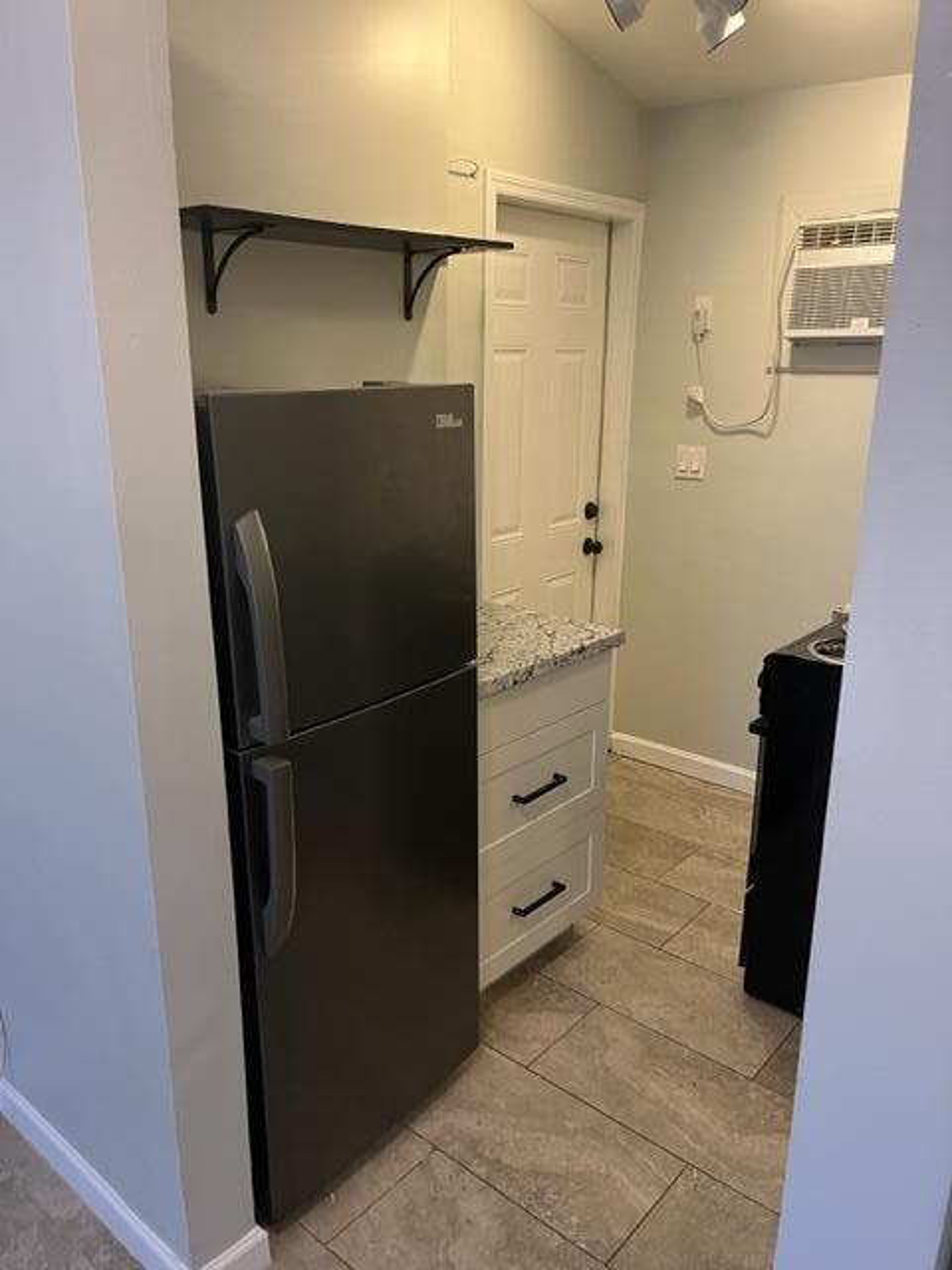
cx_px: 476
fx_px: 953
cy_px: 635
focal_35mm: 26
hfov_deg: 53.1
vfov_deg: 67.3
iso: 200
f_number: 1.6
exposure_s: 1/60
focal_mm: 5.1
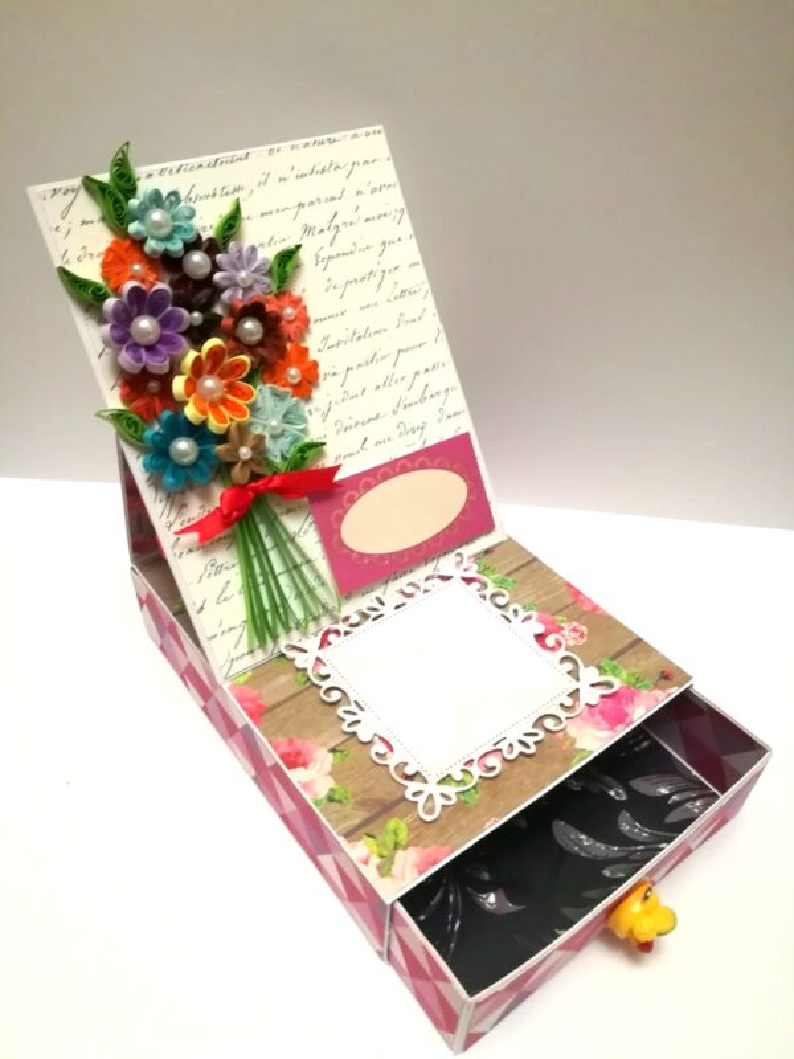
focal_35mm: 26
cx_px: 397
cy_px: 530
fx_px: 795
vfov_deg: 67.3
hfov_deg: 53.1
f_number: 2.2
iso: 400
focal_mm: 3.83
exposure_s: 1/33.3
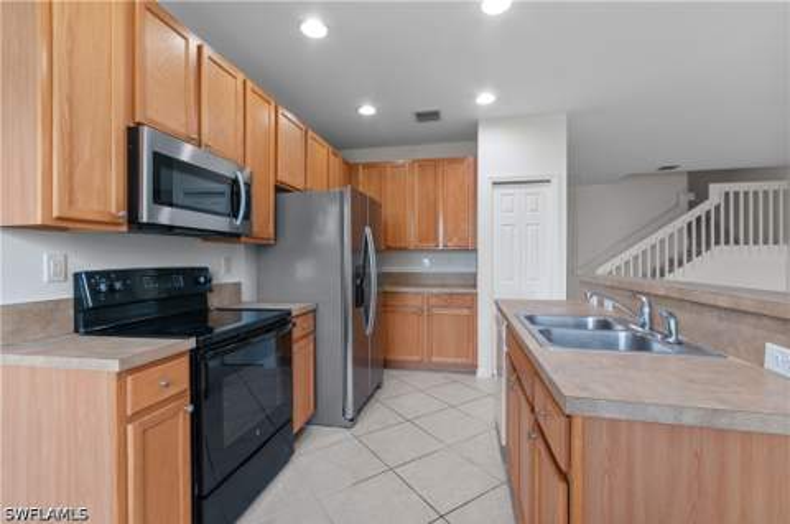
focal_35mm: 15
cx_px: 395
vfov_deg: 77.1
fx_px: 329
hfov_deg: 100.5
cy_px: 262
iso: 200
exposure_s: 1/4
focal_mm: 10
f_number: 8
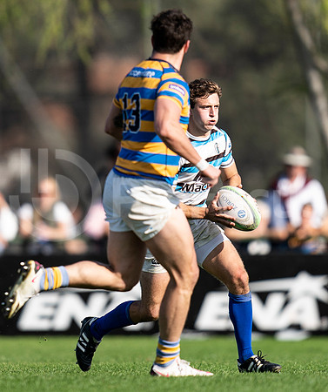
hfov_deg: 1.4
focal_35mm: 1131
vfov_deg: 1.7
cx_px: 80
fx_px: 13352
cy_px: 181
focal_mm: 400
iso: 100
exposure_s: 1/1250
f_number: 2.8
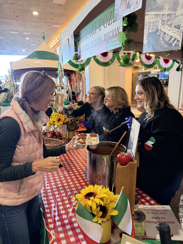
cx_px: 92
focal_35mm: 24
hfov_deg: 56.8
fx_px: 169
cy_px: 122
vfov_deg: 71.6
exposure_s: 1/60
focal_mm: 6.76
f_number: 1.78
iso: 400
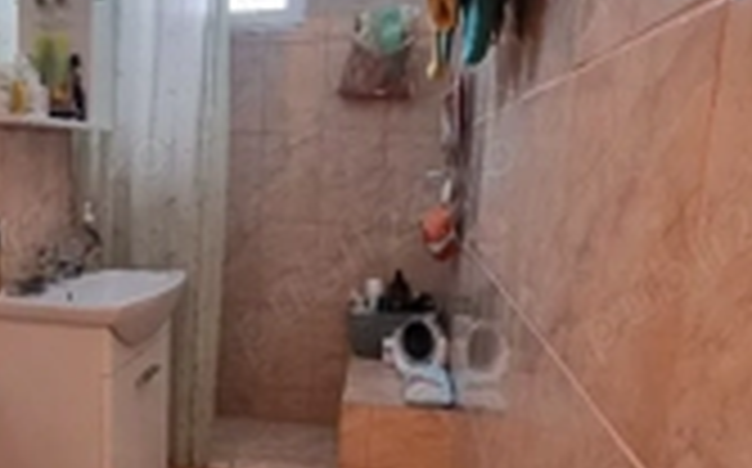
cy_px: 297
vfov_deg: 38.0
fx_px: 676
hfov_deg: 52.9
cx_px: 113
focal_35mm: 33
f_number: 2.2
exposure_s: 1/50
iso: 250
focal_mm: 2.2
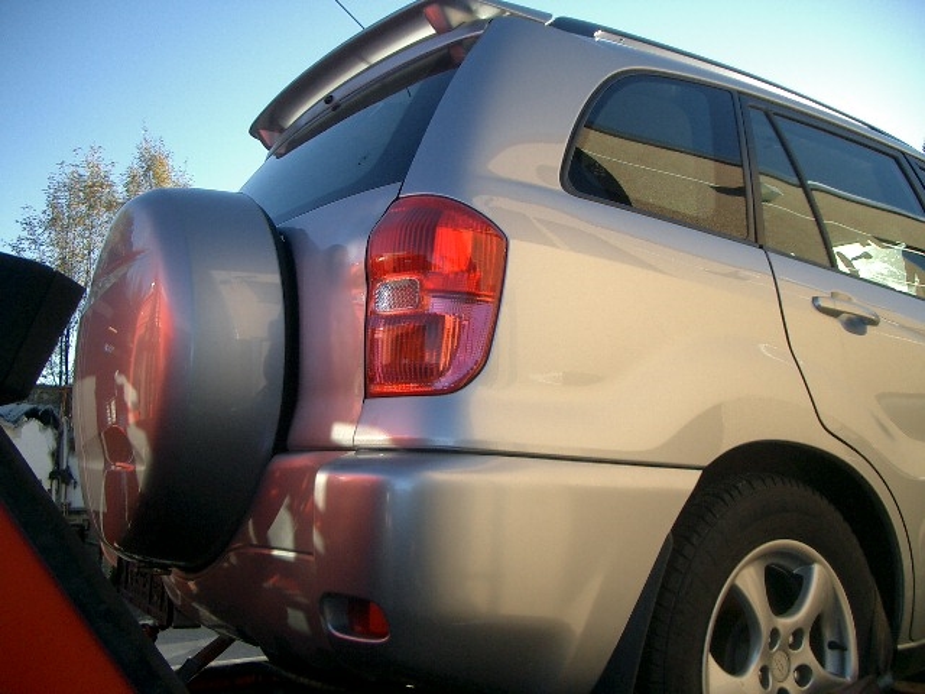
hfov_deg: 52.6
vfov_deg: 40.7
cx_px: 462
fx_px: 935
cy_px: 347
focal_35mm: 35
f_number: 2.6
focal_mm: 5.8
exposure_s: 1/400
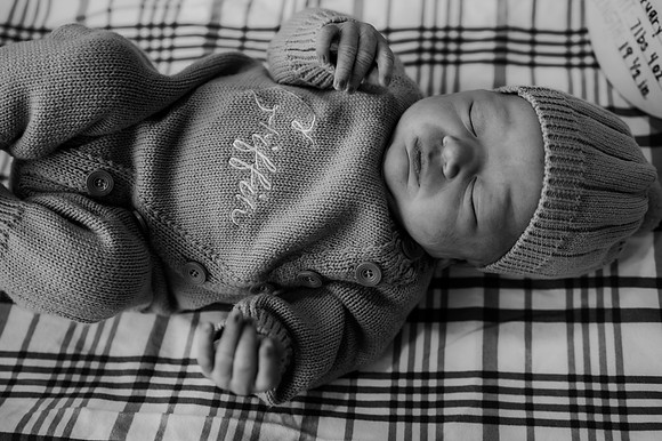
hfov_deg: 49.6
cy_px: 220
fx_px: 717
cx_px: 331
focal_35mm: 39
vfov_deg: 34.2
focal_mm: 26
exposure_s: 1/320
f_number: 1.8
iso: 800
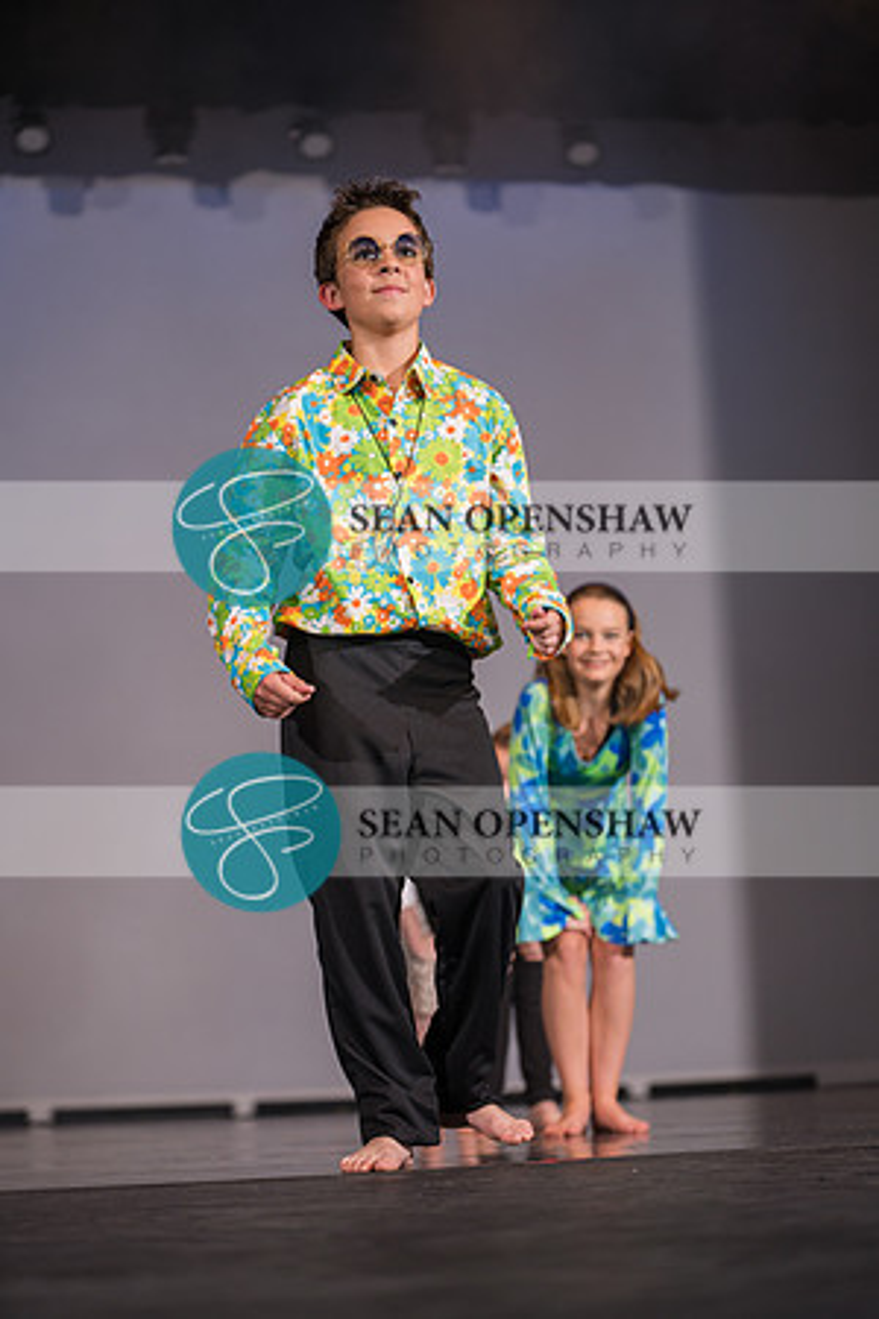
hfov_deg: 19.5
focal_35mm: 70
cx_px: 440
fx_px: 2564
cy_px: 660
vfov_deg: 28.8
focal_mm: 70
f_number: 2.8
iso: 400
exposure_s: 1/500
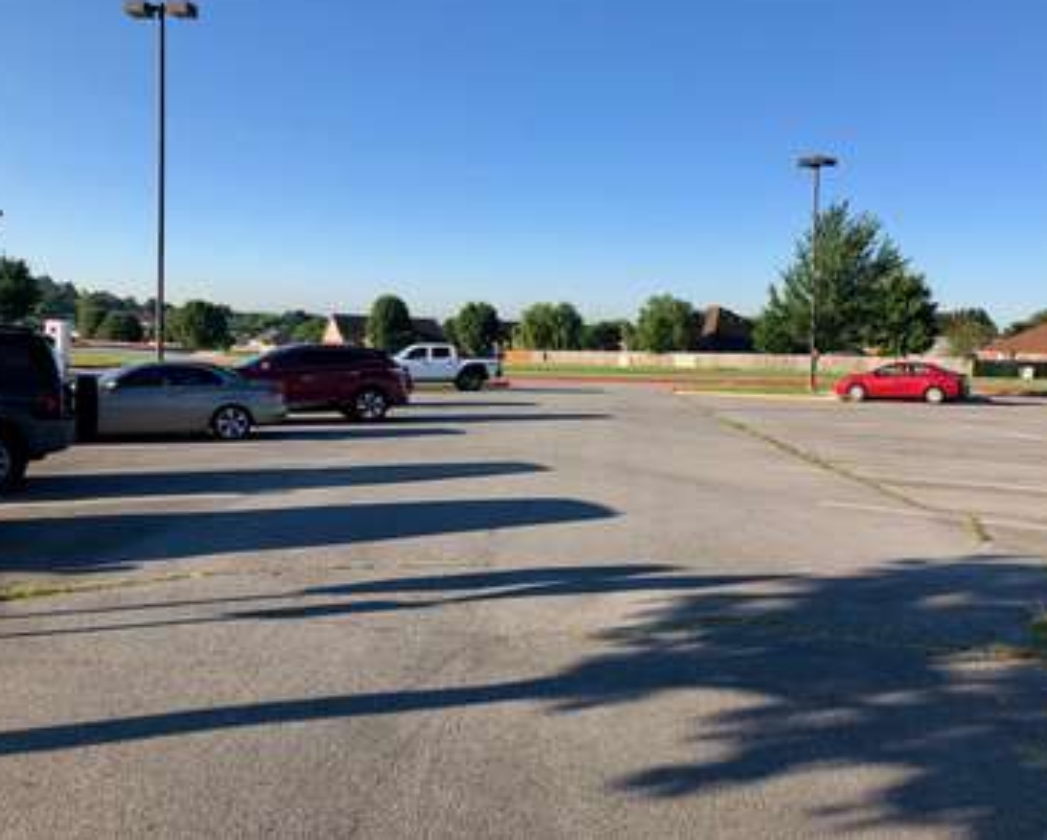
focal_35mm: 30
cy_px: 411
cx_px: 558
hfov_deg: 58.7
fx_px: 931
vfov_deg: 48.6
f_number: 1.8
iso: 20
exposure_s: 1/1263
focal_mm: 4
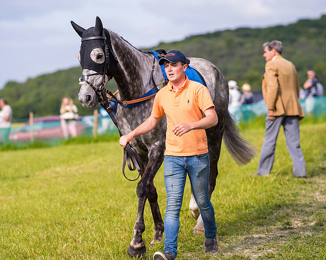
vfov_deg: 10.2
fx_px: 1466
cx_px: 161
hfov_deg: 12.7
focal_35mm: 152
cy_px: 130
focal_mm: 135
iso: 50
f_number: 3.2
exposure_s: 1/500
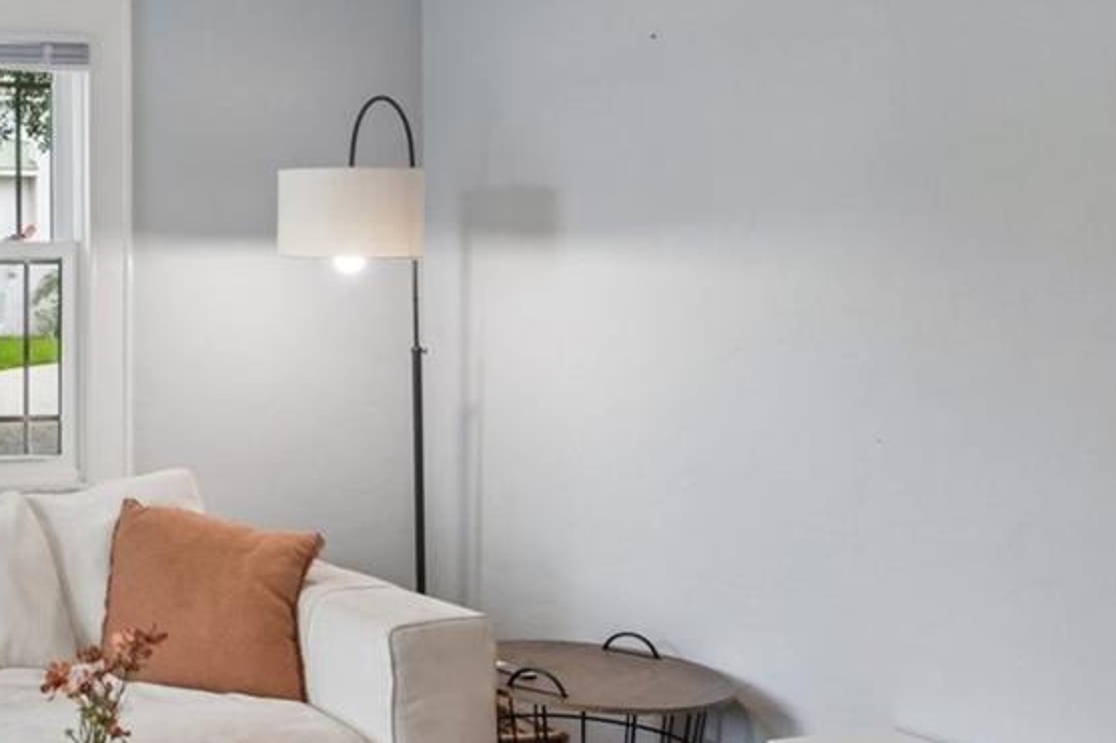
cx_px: -184
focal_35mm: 46
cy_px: 296
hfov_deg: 35.0
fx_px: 1425
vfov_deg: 29.2
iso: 400
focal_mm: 16
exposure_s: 1/20
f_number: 8
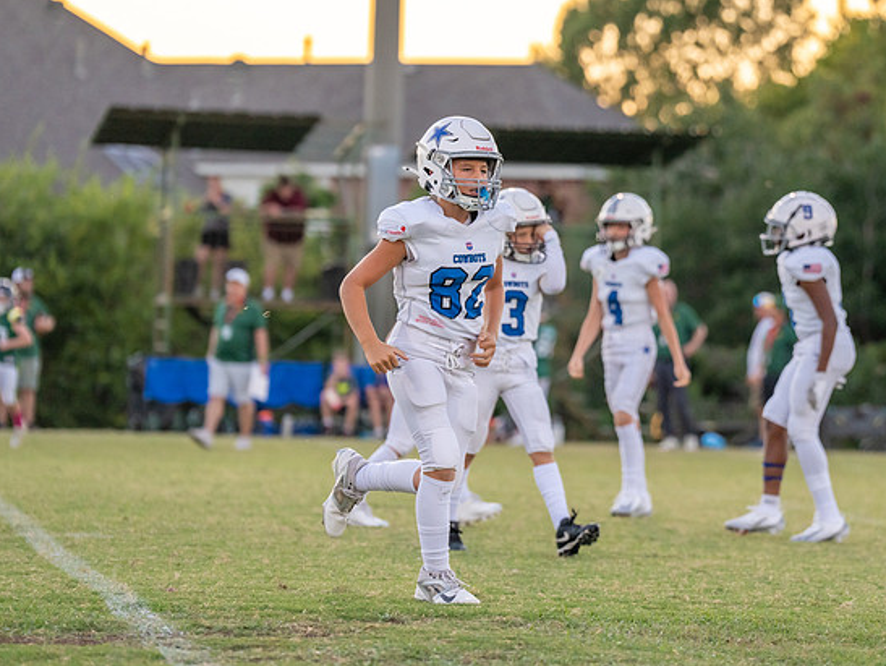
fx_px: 4508
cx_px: 520
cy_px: 272
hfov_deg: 11.2
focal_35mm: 176
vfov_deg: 8.4
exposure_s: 1/1250
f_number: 2.8
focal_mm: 136
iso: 1600
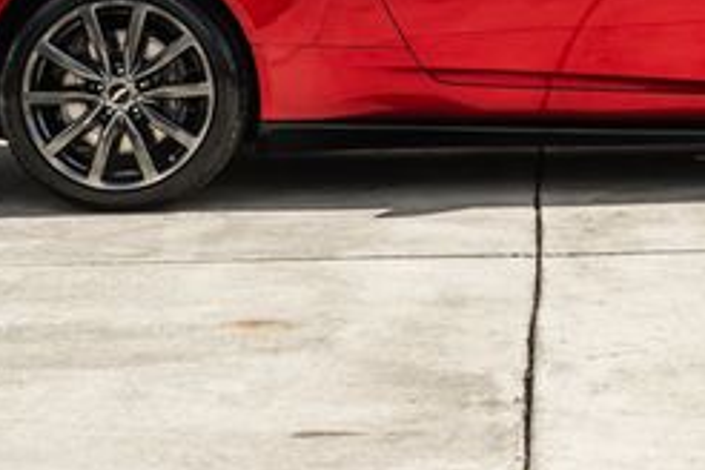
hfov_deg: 13.8
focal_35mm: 146
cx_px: 708
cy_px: -123
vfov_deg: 9.3
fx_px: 2859
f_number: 8
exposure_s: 1/125
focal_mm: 40
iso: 200
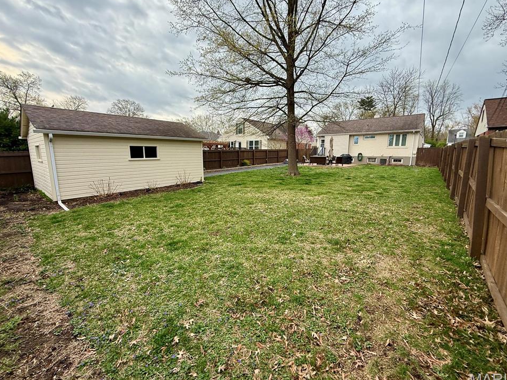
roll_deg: -1.7
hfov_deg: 98.2
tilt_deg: -7.1
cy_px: 187
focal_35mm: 15
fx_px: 220
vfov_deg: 81.7
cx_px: 251
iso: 64
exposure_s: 1/284
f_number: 2.2
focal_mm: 2.22
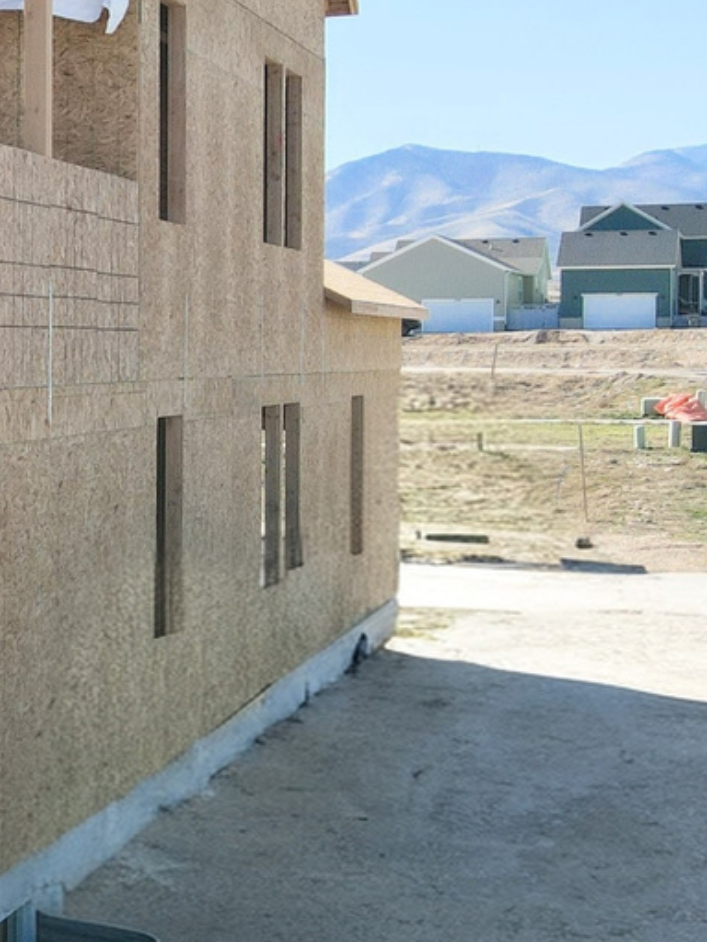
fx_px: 1961
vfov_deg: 26.9
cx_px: -447
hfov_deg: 17.6
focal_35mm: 72
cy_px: 324
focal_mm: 4.5
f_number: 2.8
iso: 100
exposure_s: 1/500
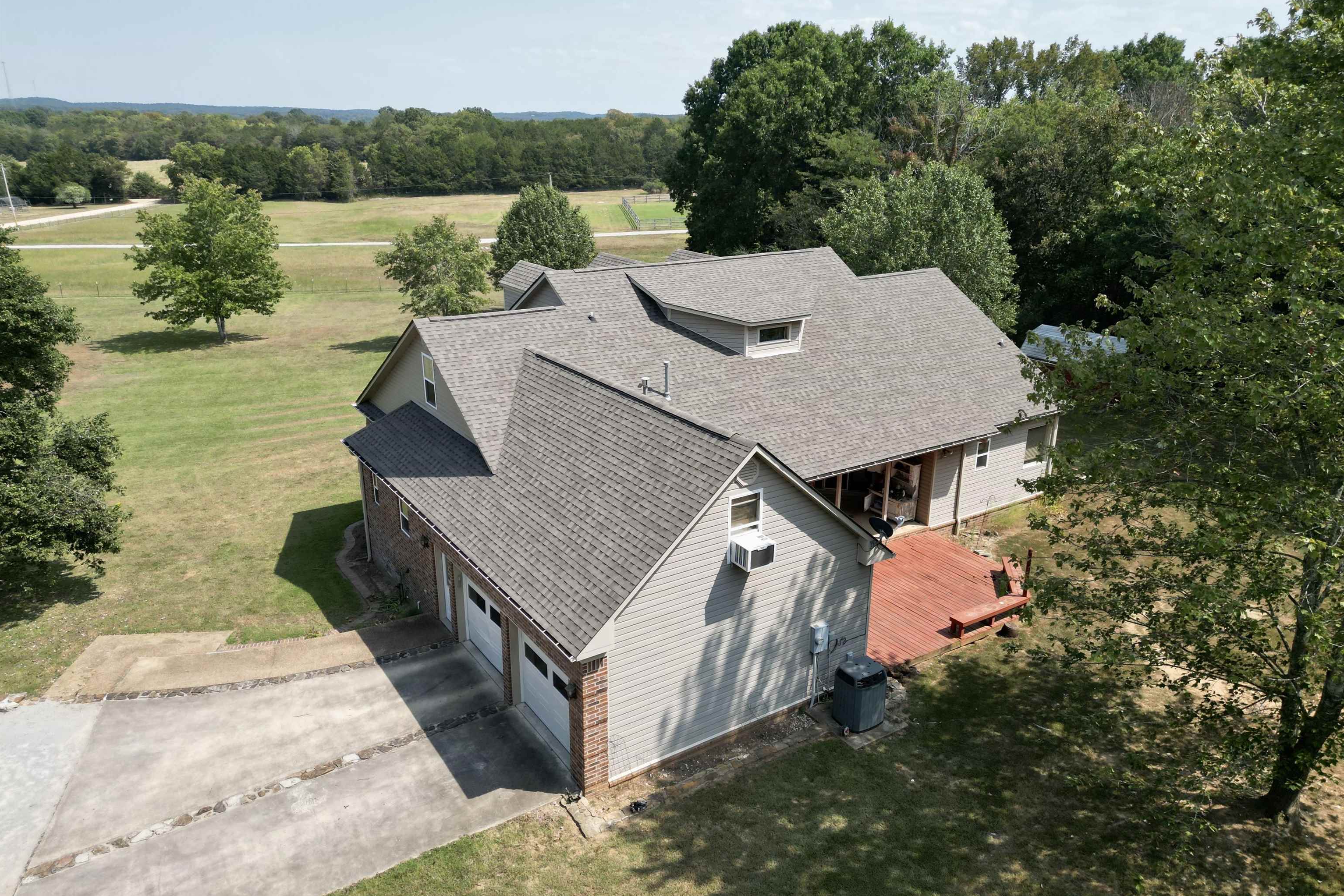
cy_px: 459
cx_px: 672
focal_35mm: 25
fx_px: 933
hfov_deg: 71.5
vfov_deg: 51.3
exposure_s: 1/2500
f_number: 1.7
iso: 130
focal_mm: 6.72
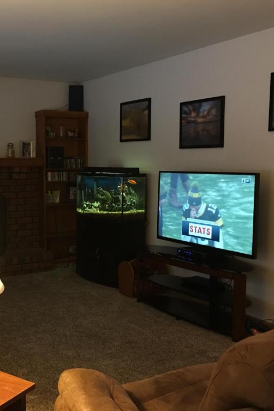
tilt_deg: -3.8
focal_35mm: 41
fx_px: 468
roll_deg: +0.1
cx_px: 59
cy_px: 202
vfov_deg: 47.4
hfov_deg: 31.9
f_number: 2.2
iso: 80
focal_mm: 4.15
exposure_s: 1/8
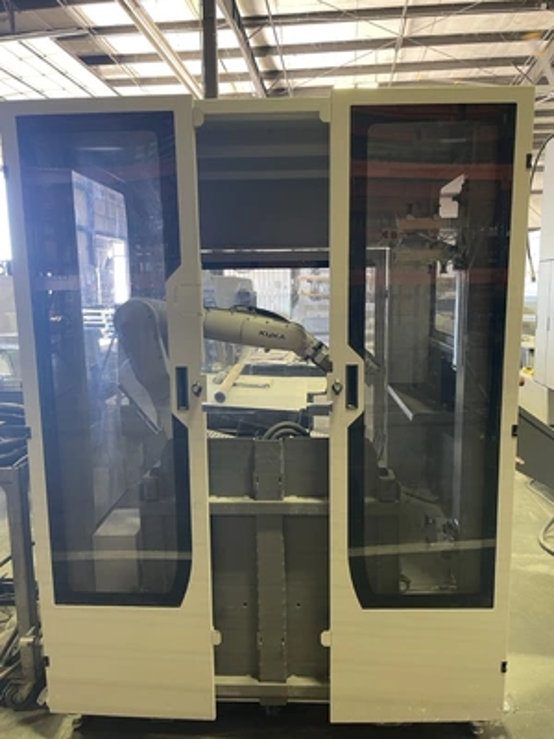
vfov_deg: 67.3
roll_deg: +1.6
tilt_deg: -7.7
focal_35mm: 26
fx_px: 555
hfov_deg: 53.1
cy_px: 370
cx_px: 277
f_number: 1.6
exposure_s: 1/60
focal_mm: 4.2
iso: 250
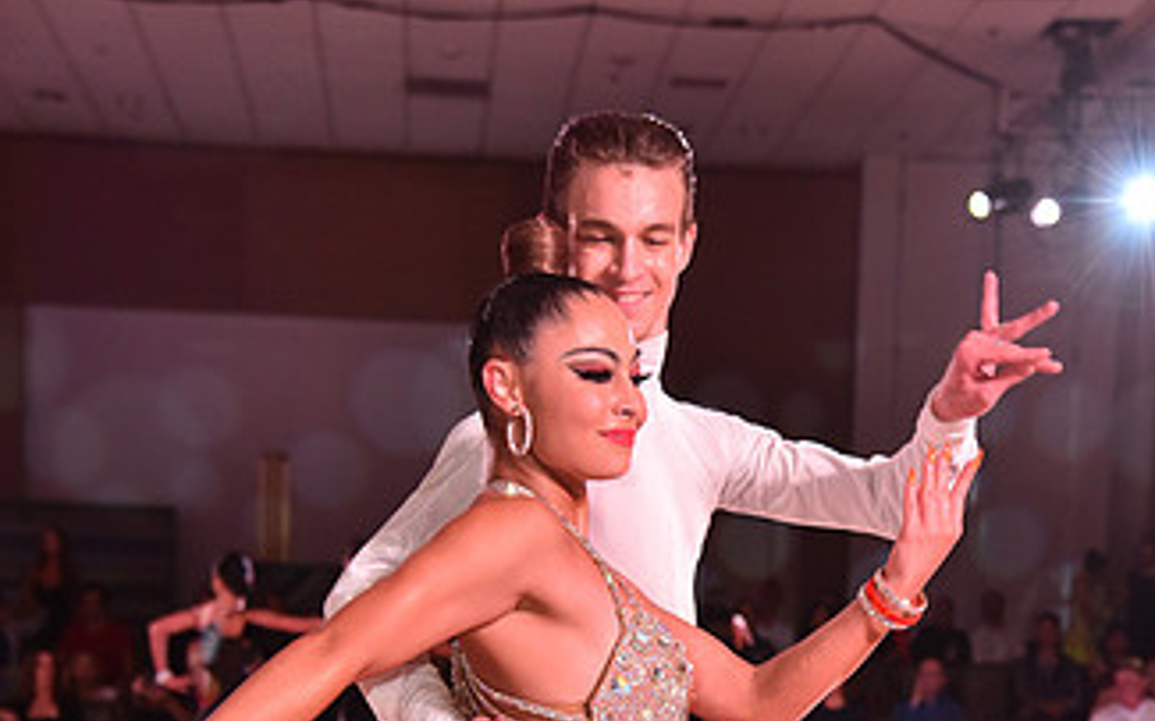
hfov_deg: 22.8
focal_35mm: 91
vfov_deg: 13.8
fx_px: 2864
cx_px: 645
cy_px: 948
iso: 2000
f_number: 4.5
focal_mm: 50
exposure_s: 1/500
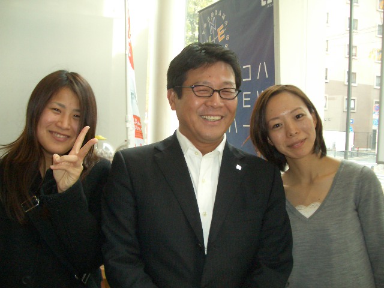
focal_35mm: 35
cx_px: 192
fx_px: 388
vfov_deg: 40.7
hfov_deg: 52.6
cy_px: 144
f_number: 2.6
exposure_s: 1/60
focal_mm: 5.8
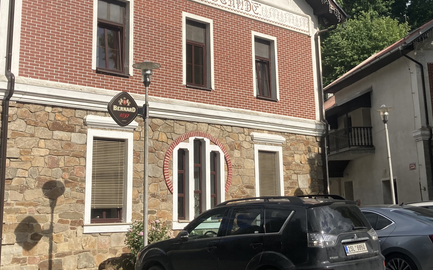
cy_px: 69
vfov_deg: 23.7
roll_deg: +1.5
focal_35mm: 54
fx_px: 637
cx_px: 246
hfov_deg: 37.5
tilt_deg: +14.3
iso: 20
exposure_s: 1/2404
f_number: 1.8
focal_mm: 3.99
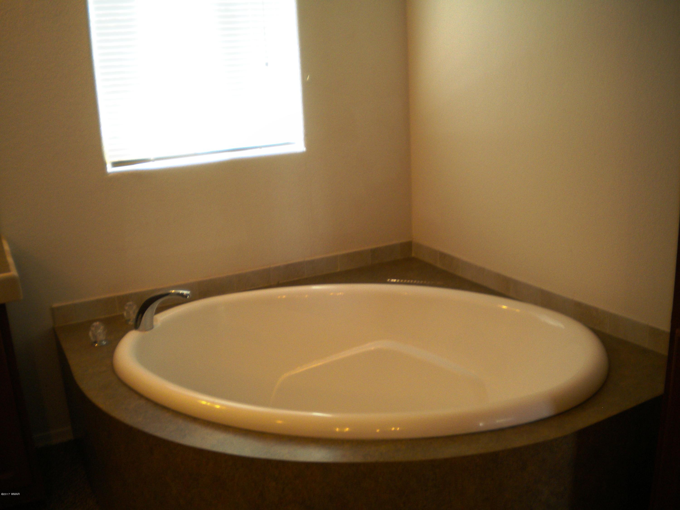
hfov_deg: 52.6
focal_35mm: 35
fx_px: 688
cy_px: 255
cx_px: 340
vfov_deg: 40.7
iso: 126
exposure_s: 1/62.5
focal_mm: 6.3
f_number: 3.1
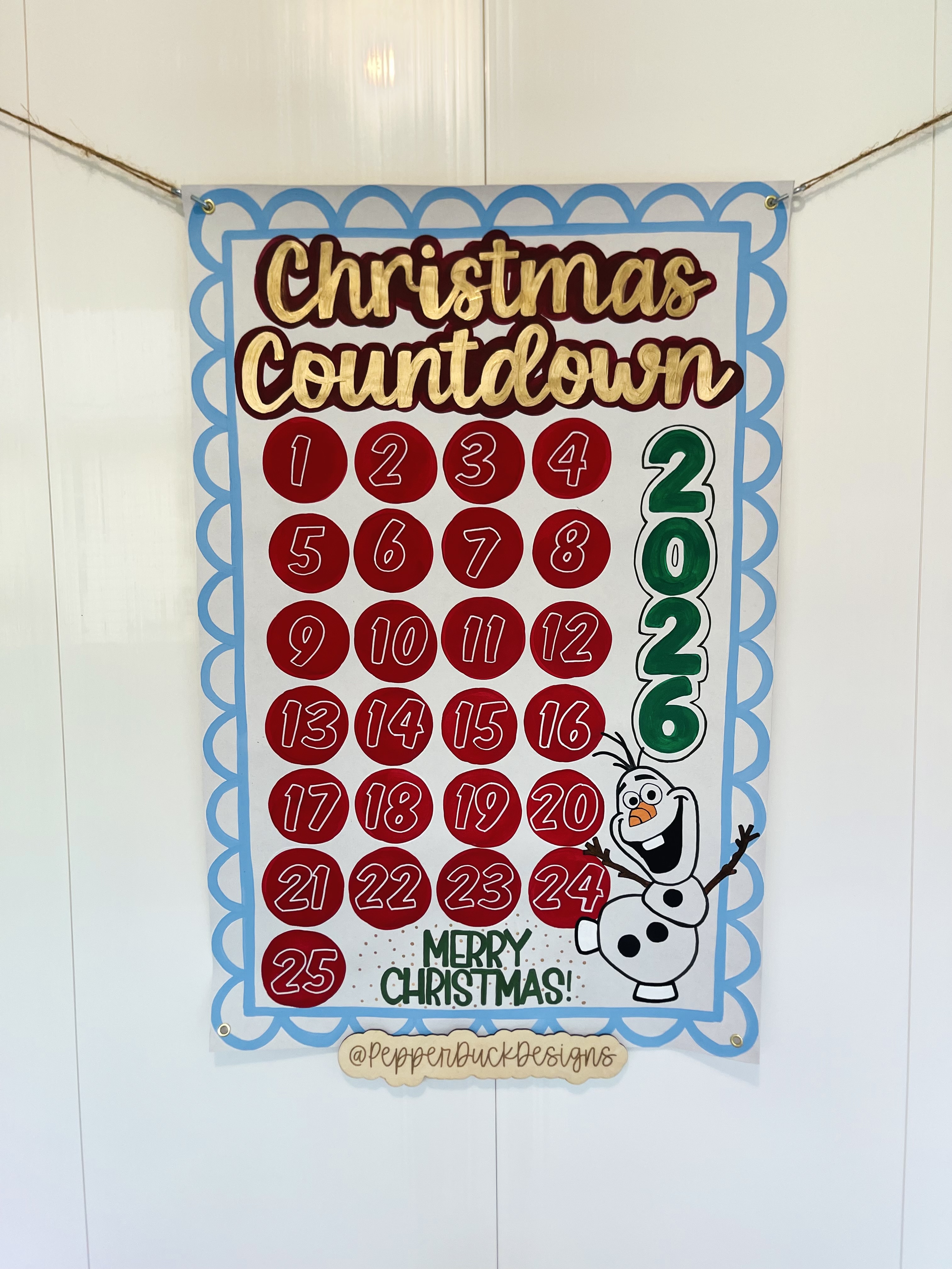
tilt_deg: -2.5
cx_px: 476
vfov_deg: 69.4
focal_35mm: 25
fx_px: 917
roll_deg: +1.2
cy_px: 634
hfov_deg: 54.9
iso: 125
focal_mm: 5.1
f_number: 1.6
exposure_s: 1/120
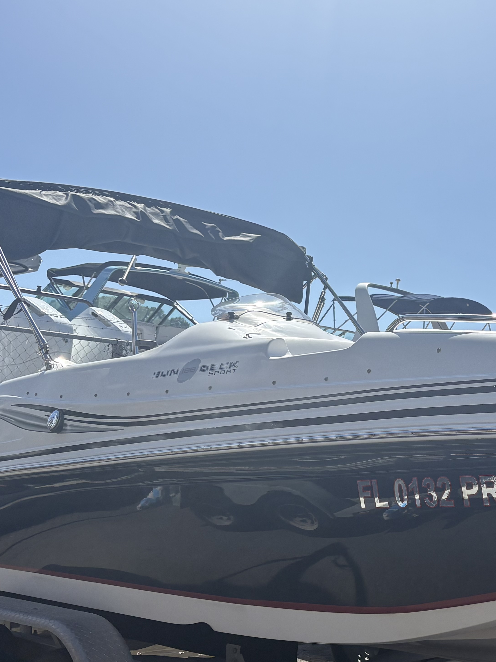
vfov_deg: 37.4
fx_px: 974
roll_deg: -2.0
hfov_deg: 27.6
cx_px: 442
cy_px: 382
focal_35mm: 51
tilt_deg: +3.7
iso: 50
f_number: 1.6
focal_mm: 5.96
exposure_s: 1/5814
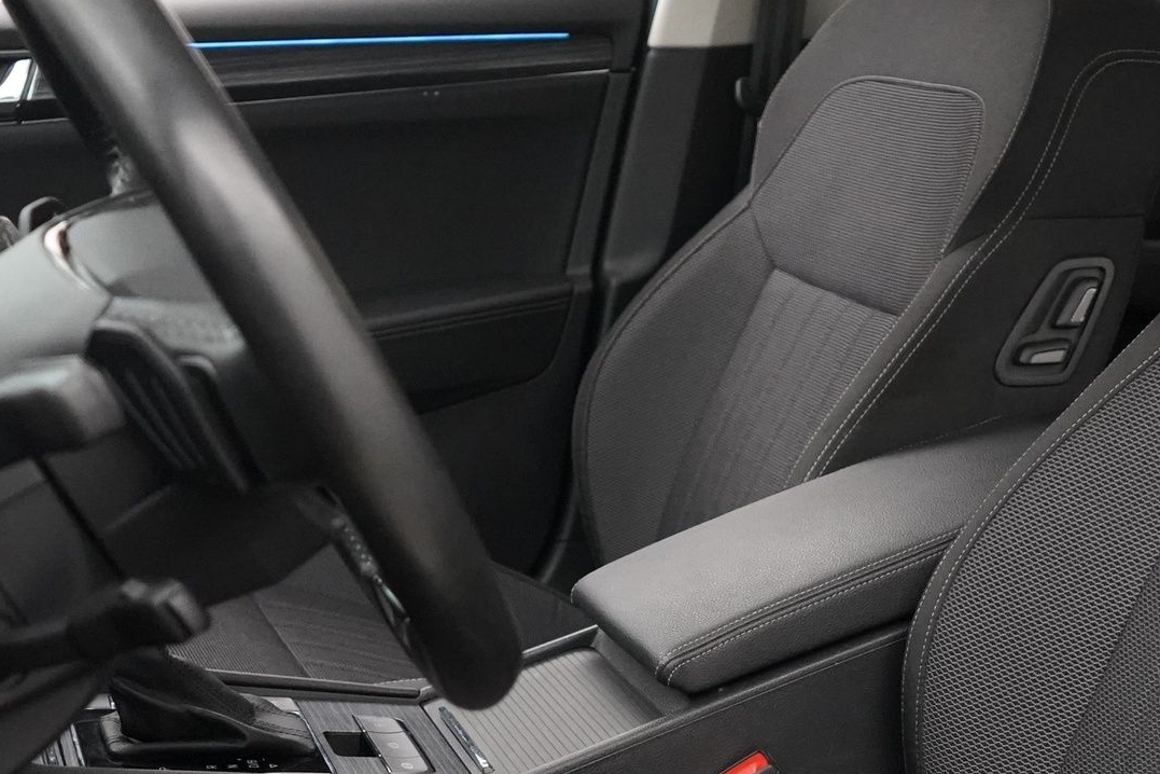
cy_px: 635
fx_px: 2094
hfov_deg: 30.3
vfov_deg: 20.6
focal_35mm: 65
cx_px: 909
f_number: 3.5
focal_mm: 28
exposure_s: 1/160
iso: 10000
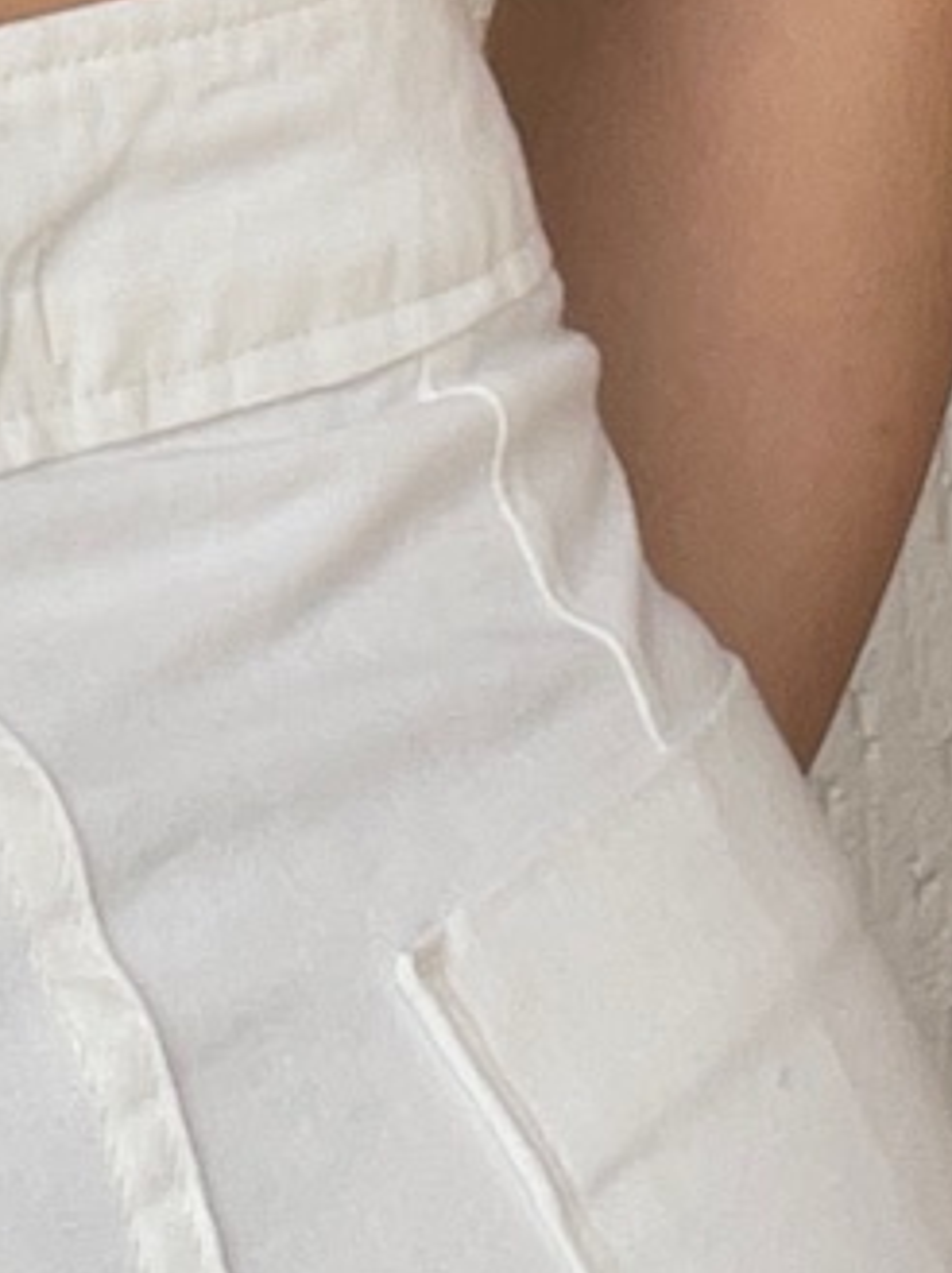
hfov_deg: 7.9
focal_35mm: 187
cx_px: -108
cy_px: -1559
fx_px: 6870
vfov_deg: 9.6
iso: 25
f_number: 2.2
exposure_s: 1/160
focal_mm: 2.71
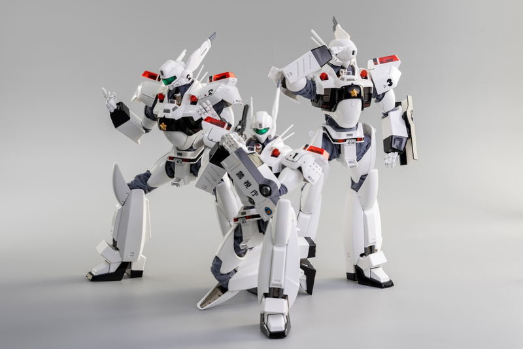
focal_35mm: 90
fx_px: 1307
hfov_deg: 22.6
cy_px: 174
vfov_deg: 15.2
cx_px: 262
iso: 160
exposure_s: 1/3
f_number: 13
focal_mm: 90
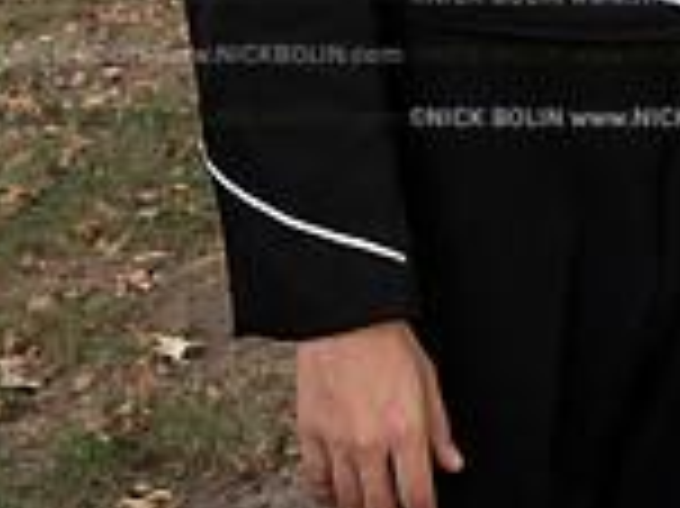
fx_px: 2591
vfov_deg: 10.7
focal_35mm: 132
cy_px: -315
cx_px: 612
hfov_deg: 14.8
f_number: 8
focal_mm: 46
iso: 800
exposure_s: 1/100
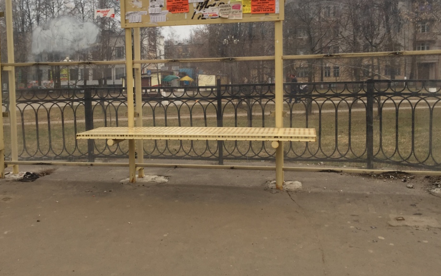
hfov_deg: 56.7
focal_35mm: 34
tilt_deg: -4.0
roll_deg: +1.1
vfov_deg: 37.0
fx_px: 409
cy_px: 96
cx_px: 216
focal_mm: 4.15
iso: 32
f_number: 2.2
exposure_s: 1/152
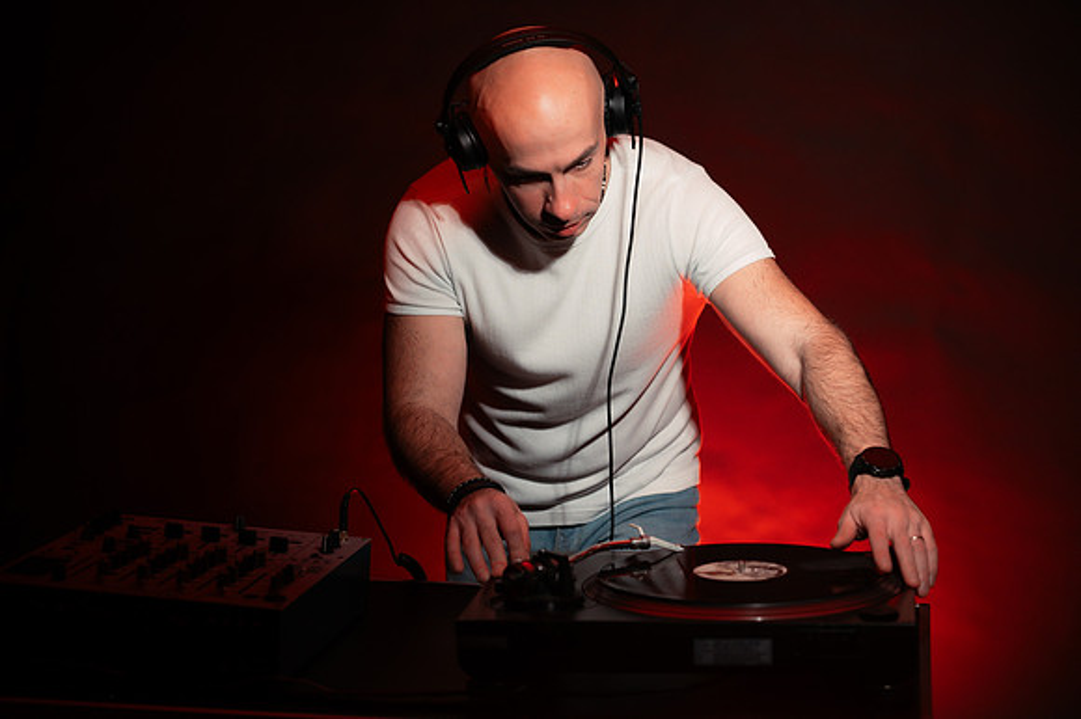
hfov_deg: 27.1
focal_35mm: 75
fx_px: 2244
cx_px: 566
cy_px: 358
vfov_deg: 18.2
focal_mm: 69
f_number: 2.8
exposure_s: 1/100
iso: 800
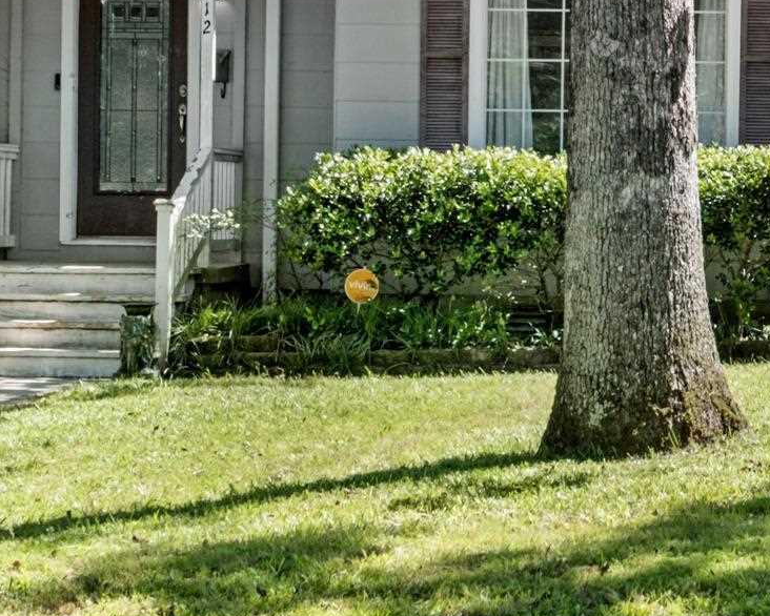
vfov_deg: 14.1
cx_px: 742
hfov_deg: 17.3
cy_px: 208
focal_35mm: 109
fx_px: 2485
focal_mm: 22.9
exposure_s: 1/80
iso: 400
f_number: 6.4
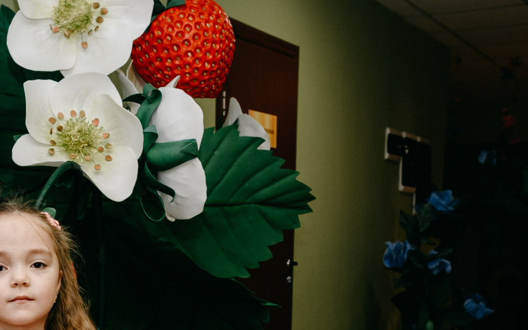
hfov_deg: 25.9
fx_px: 1108
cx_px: 45
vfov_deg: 16.0
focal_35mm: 77
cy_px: 439
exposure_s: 1/160
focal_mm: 26
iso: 320
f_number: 4
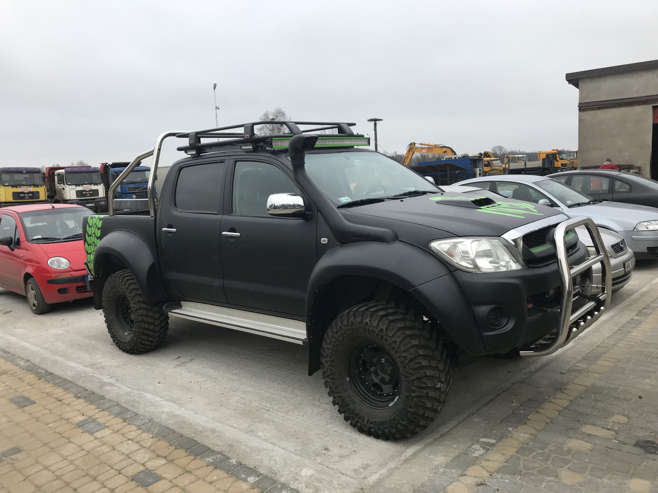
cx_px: 329
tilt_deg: -7.1
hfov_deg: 63.4
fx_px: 532
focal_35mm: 28
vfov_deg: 49.7
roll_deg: +3.4
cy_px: 246
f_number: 1.8
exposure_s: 1/100
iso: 32
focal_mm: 3.99
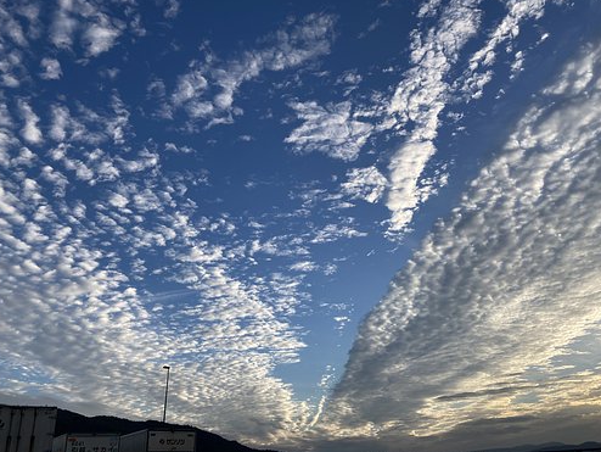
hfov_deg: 61.6
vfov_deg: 48.3
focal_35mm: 29
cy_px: 227
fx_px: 504
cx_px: 292
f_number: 1.8
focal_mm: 3.99
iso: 20
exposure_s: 1/1185
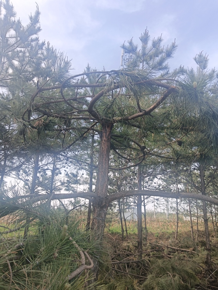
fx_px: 227
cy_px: 145
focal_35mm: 27
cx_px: 109
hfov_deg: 51.3
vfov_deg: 65.3
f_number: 1.8
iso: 100
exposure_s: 1/226
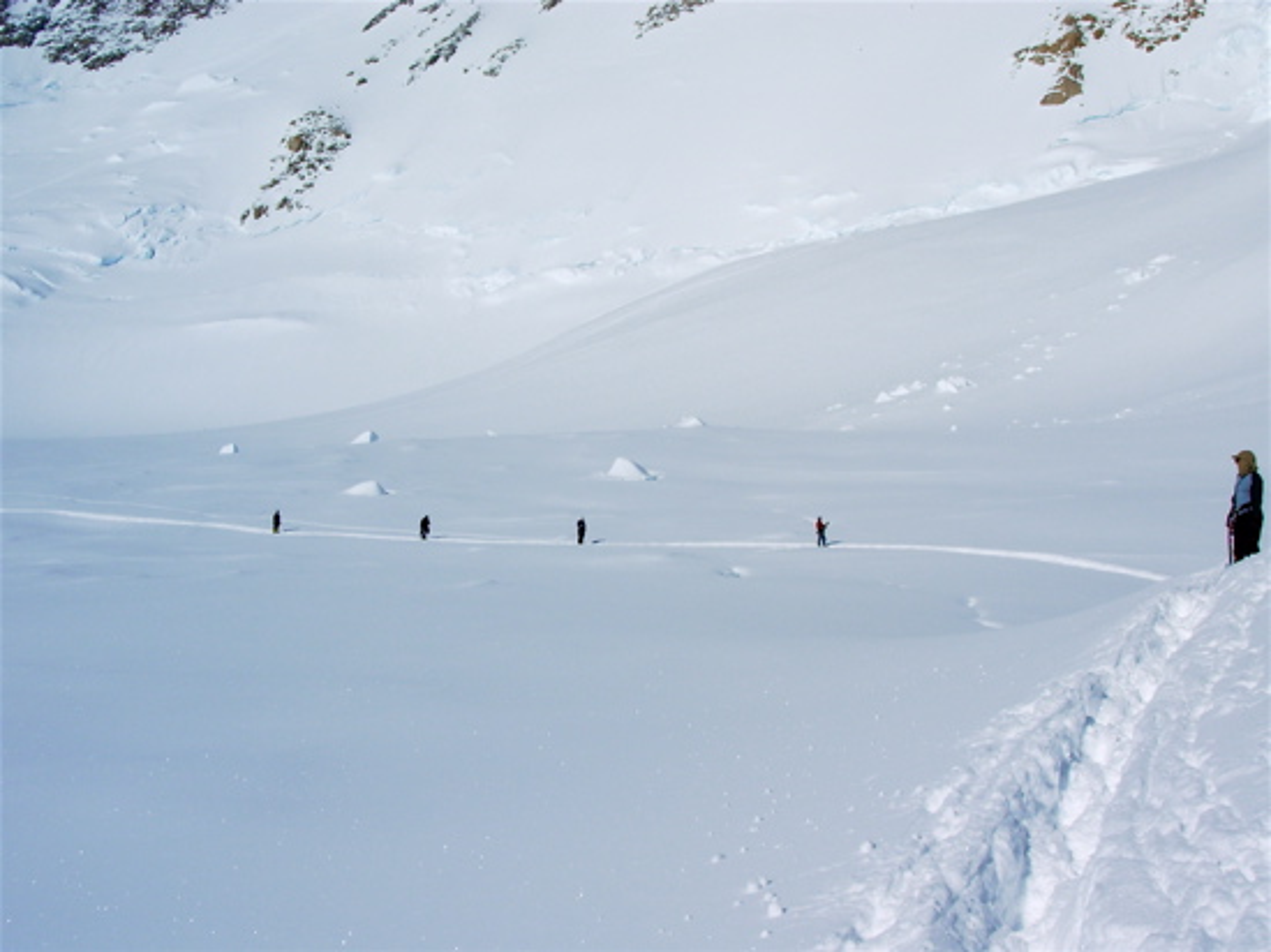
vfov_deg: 37.7
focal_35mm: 38
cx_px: 636
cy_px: 476
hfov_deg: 49.0
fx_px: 1395
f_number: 4.9
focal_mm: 6.3
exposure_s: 1/1579
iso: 50
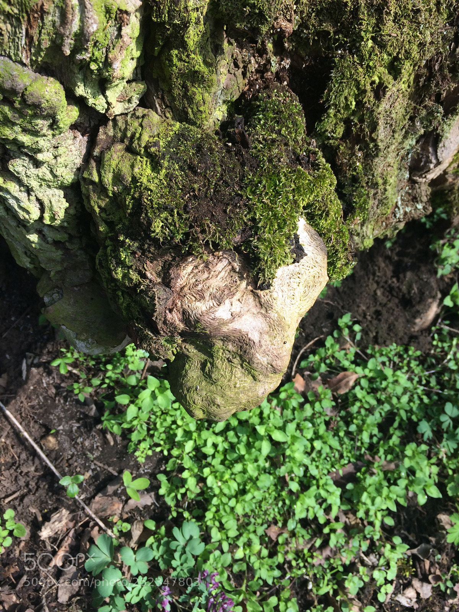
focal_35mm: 29
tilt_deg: -47.9
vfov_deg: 61.7
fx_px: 513
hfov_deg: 48.2
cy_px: 306
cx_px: 230
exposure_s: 1/651
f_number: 2.2
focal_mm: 4.15
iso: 32
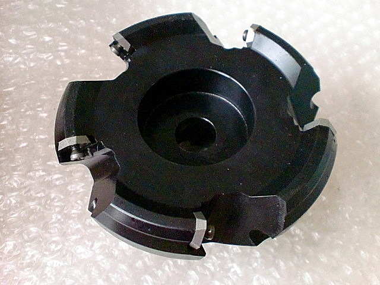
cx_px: 190
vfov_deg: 40.7
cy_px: 142
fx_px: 384
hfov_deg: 52.6
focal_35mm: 35
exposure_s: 1/60
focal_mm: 6.3
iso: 1250
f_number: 3.1
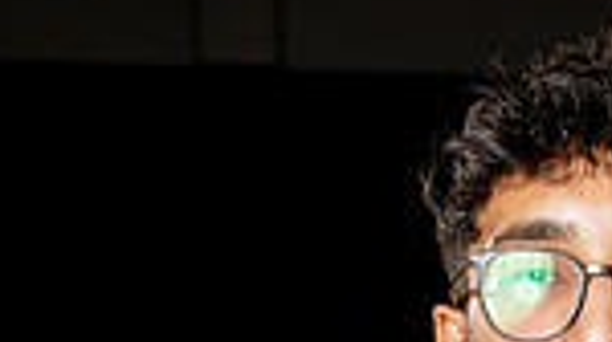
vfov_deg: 7.6
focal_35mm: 148
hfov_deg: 14.3
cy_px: 851
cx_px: 592
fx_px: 2399
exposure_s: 1/250
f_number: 5.6
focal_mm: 47
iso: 320
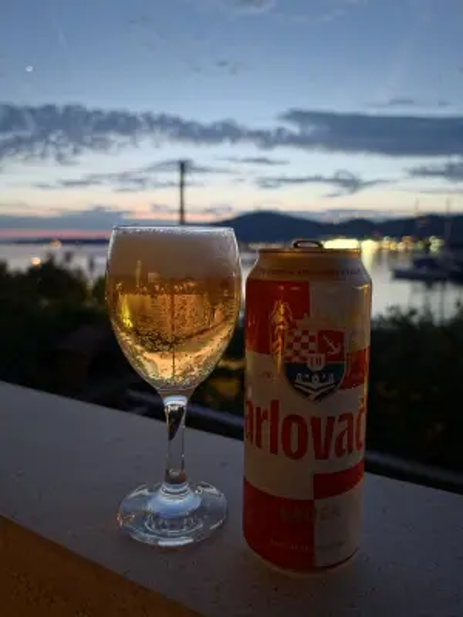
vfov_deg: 73.9
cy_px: 308
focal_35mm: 23
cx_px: 232
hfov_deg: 58.9
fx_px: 410
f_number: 1.4
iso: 800
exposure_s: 1/8.33
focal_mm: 6.5
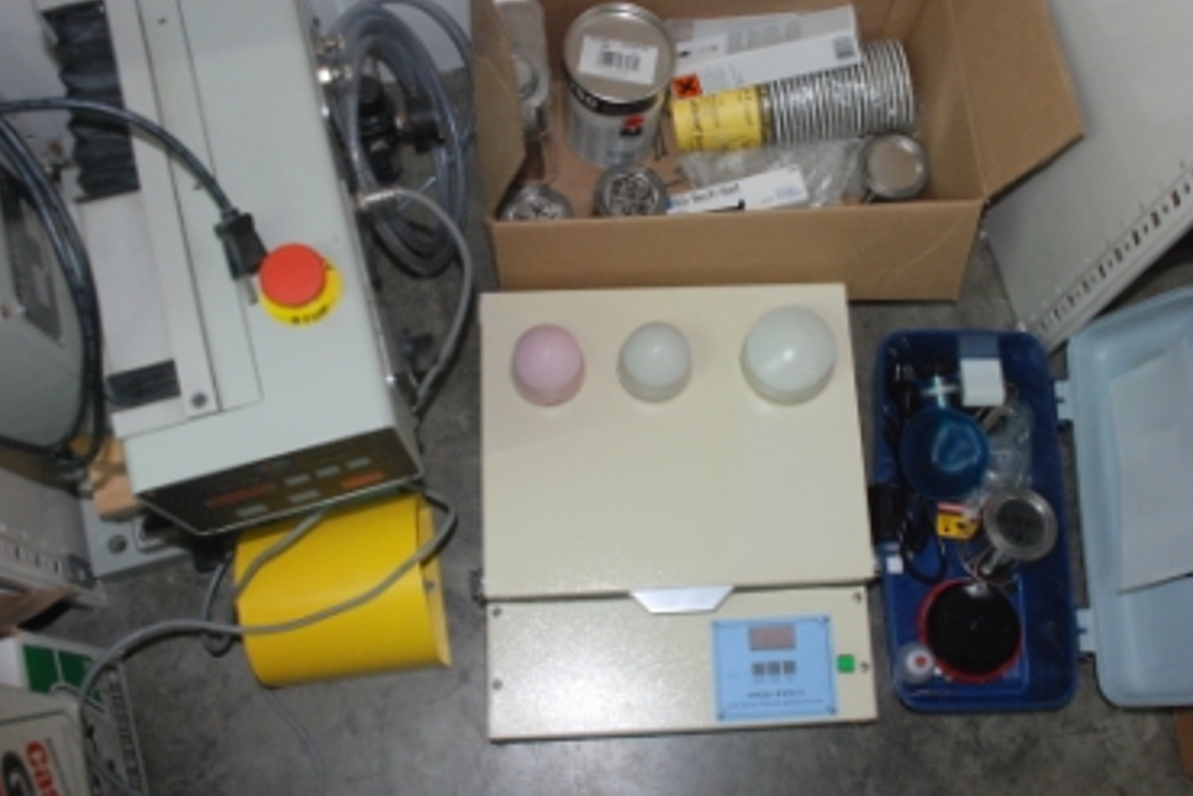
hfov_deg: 48.2
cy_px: 335
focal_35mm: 40
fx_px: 1326
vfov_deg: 33.4
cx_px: 700
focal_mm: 22
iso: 1250
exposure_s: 1/60
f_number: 5.6
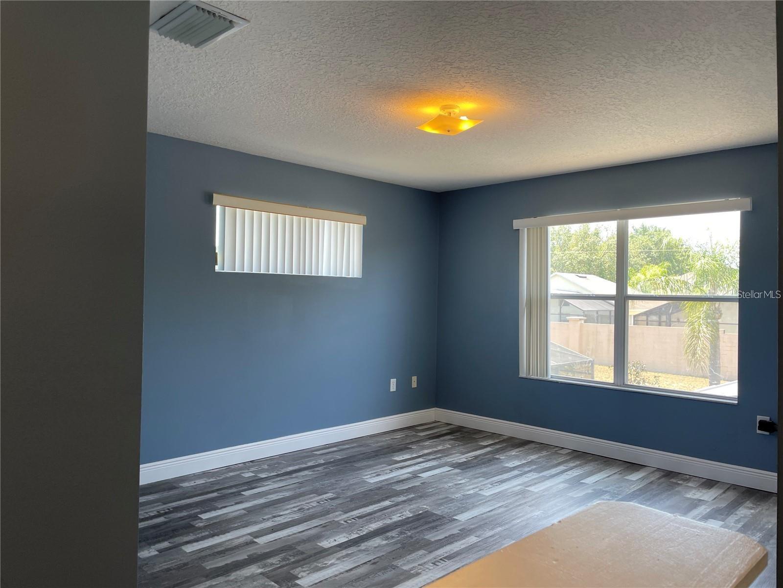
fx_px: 588
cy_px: 294
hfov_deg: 67.3
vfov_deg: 53.1
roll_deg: -2.0
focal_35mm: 26
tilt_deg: +0.7
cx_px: 392
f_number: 1.6
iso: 40
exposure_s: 1/120
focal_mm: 4.2
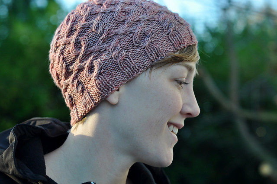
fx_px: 576
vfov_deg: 18.1
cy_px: 92
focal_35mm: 75
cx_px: 138
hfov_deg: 27.0
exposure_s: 1/100
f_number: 5
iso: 200
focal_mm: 50
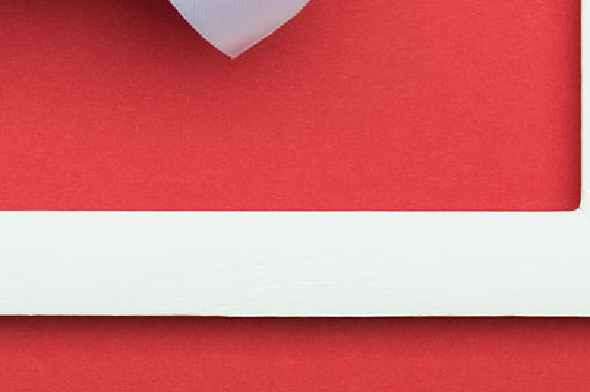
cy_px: -221
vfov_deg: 4.9
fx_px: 4552
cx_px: 15
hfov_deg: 7.4
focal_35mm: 278
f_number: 14
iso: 100
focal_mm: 70
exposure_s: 1/200
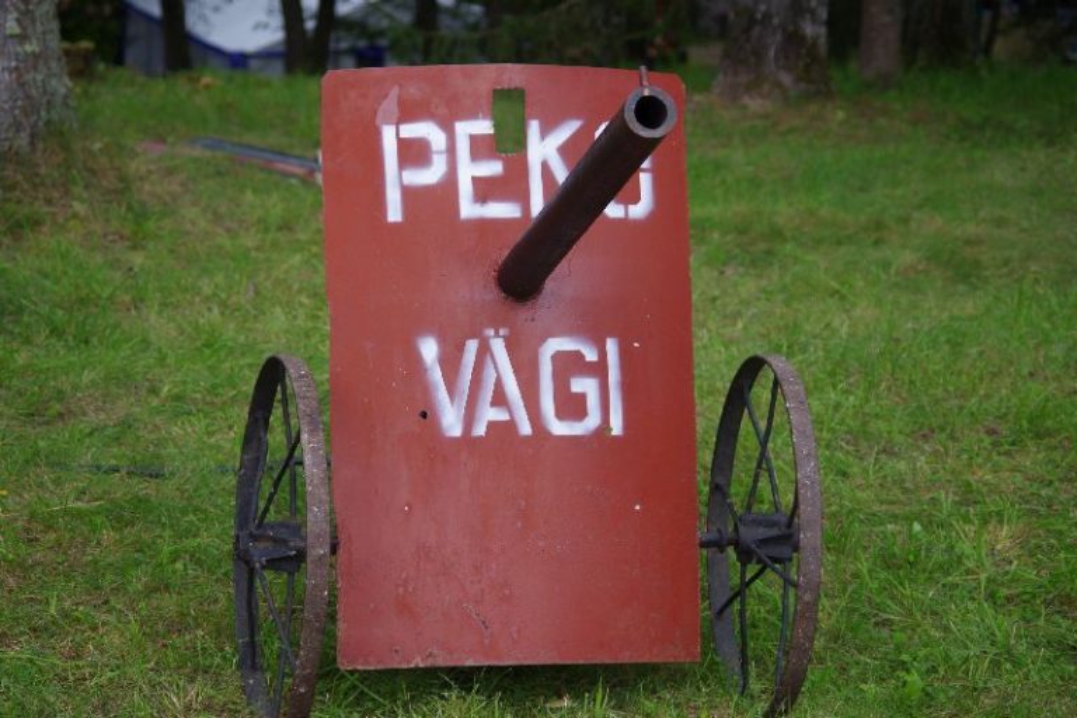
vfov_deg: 12.6
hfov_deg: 18.8
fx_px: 3261
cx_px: 538
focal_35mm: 109
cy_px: 359
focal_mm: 72.5
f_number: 4.5
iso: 100
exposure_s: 1/160
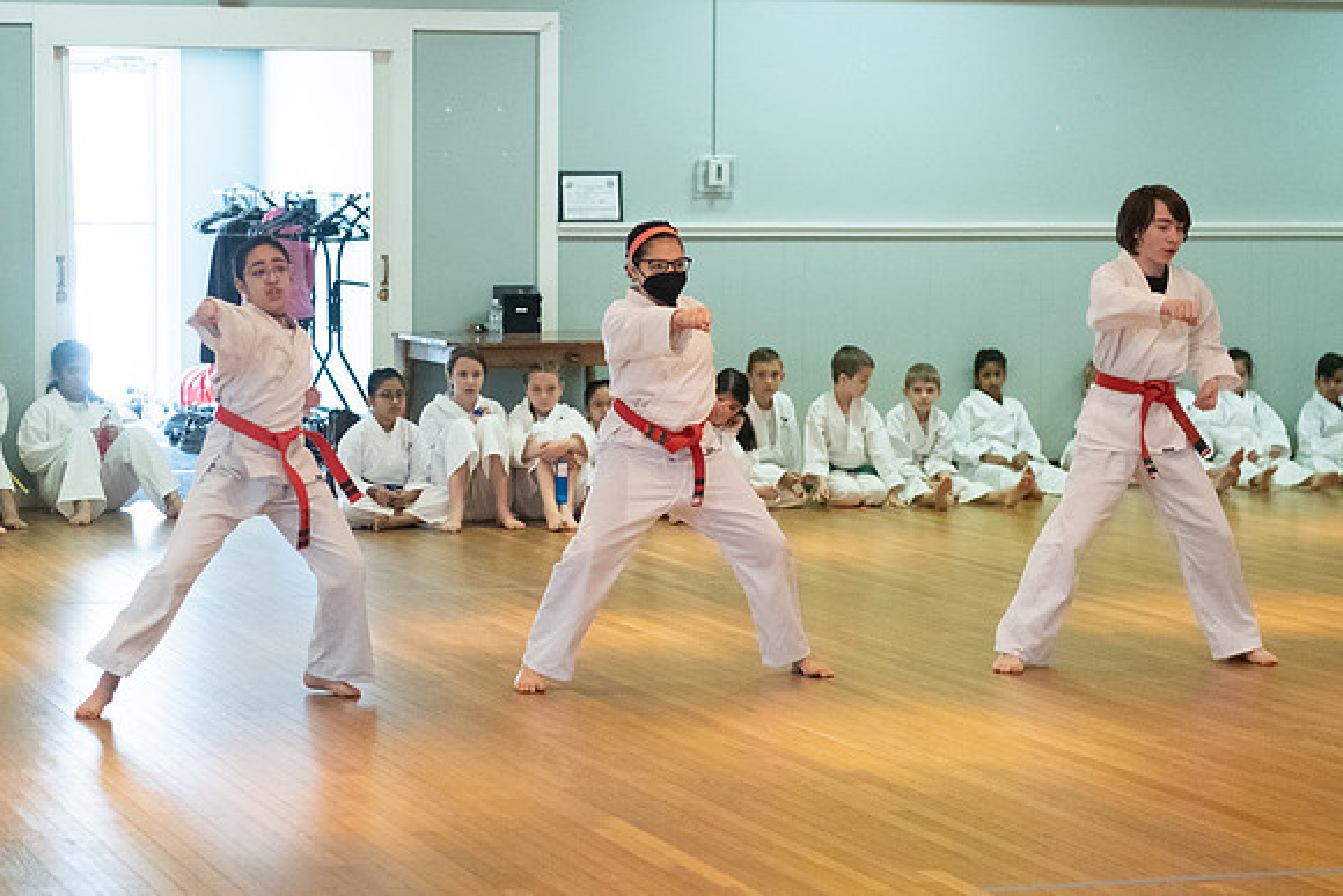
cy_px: 405
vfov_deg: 13.2
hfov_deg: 19.6
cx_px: 653
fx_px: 3881
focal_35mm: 104
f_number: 2
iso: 3200
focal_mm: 50
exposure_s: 1/500
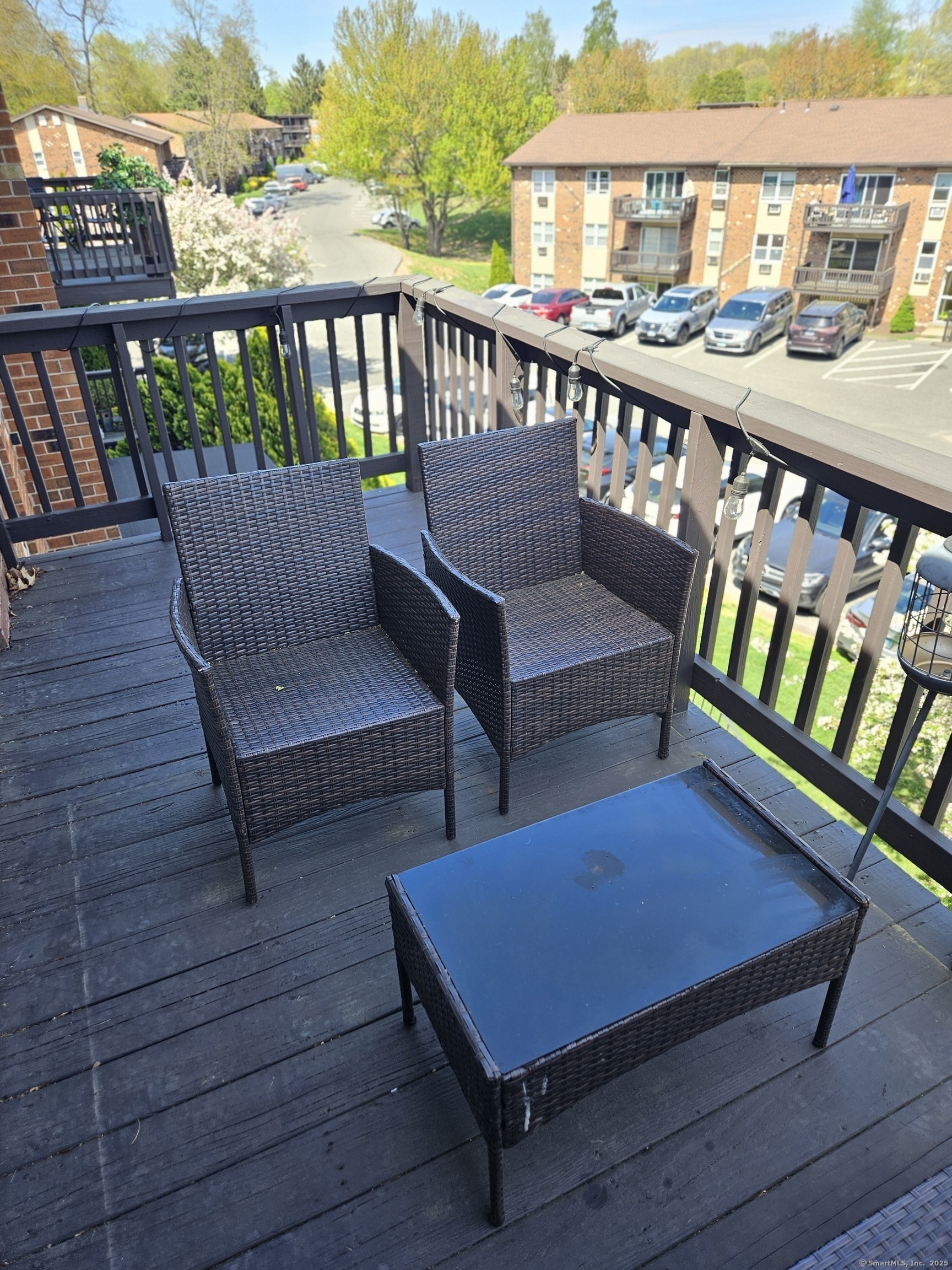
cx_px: 476
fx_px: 843
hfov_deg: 58.9
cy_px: 635
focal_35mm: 23
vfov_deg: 73.9
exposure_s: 1/289
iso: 25
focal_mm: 5.4
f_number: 1.8
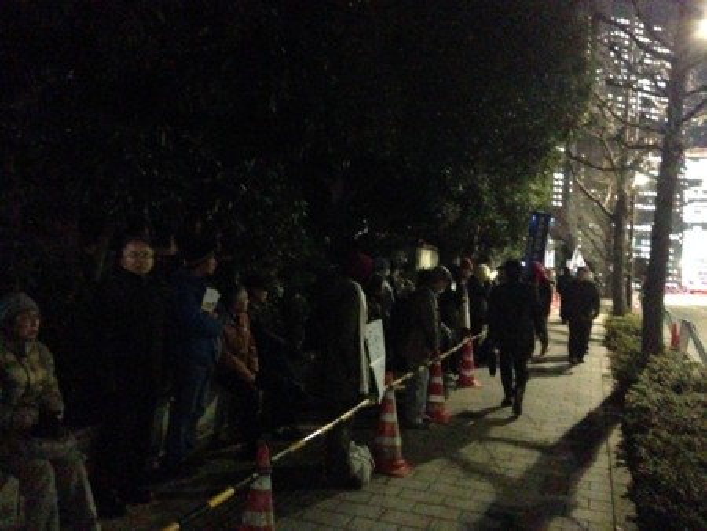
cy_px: 266
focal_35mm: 66
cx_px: 354
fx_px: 1349
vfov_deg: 22.3
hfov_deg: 29.4
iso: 3200
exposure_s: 1/15
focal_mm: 4.12
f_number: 2.4
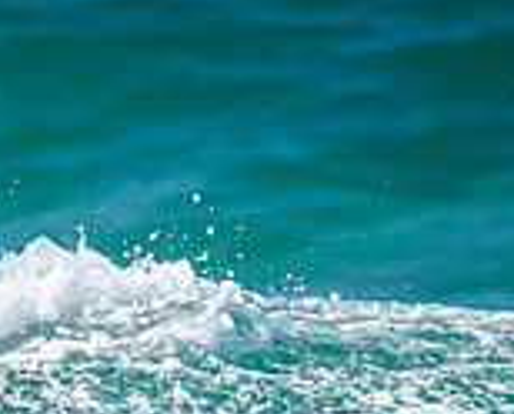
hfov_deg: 0.6
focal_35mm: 3139
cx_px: -243
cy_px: 484
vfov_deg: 0.5
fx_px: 47873
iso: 500
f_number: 6.3
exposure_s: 1/2000
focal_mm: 800
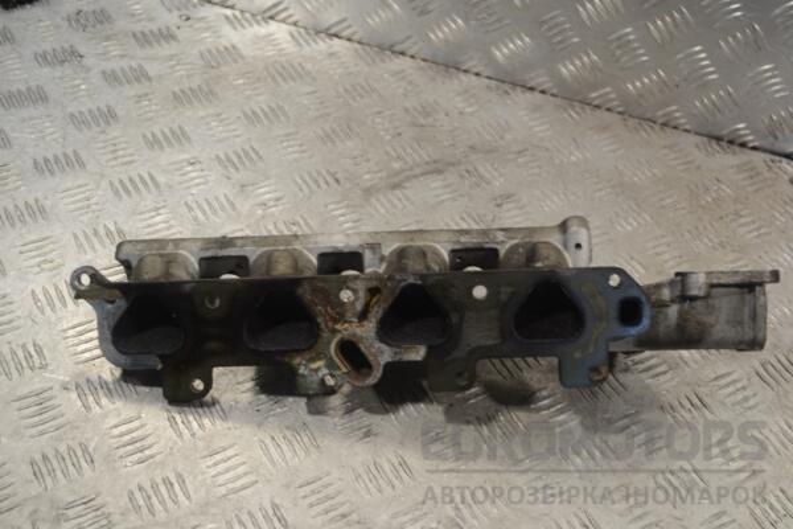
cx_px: 396
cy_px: 264
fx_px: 1057
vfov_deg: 28.1
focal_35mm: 48
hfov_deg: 41.1
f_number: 4.8
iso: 100
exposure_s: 1/30
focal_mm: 32
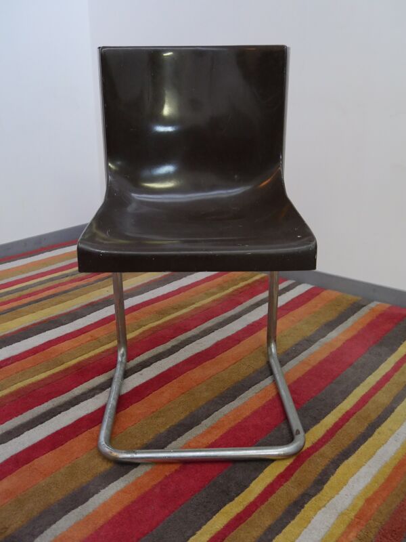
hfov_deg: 41.8
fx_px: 532
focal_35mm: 34
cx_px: 203
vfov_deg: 54.0
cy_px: 271
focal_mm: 17
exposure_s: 1/60
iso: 3200
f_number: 3.7
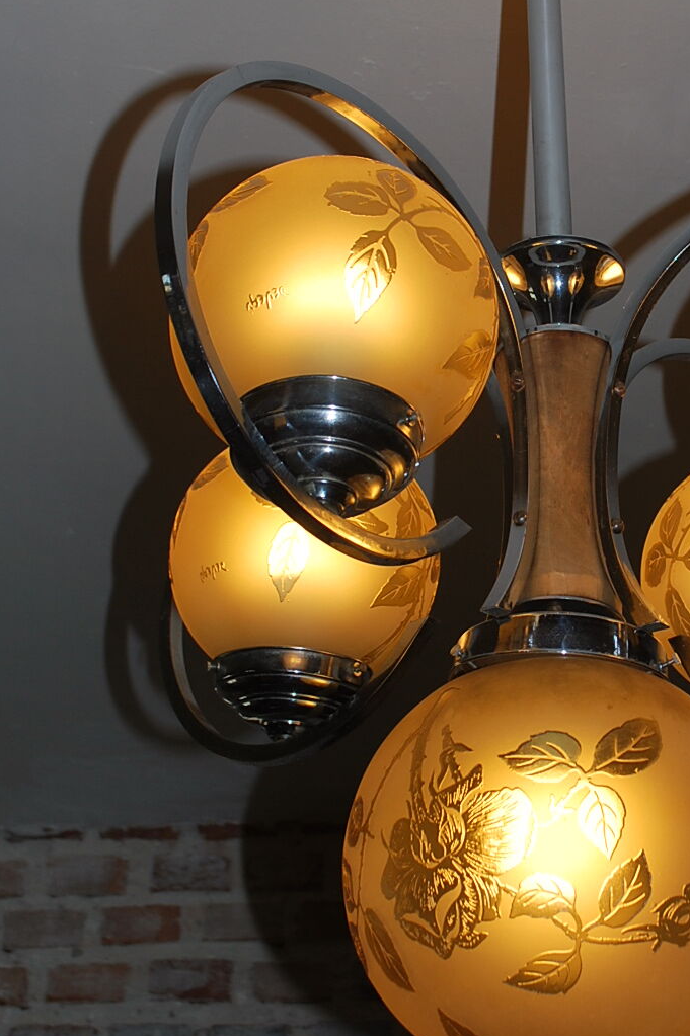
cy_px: 337
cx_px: 524
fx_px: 2128
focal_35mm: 74
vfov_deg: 27.2
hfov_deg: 18.3
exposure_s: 1/200
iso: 100
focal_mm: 26
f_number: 5.6
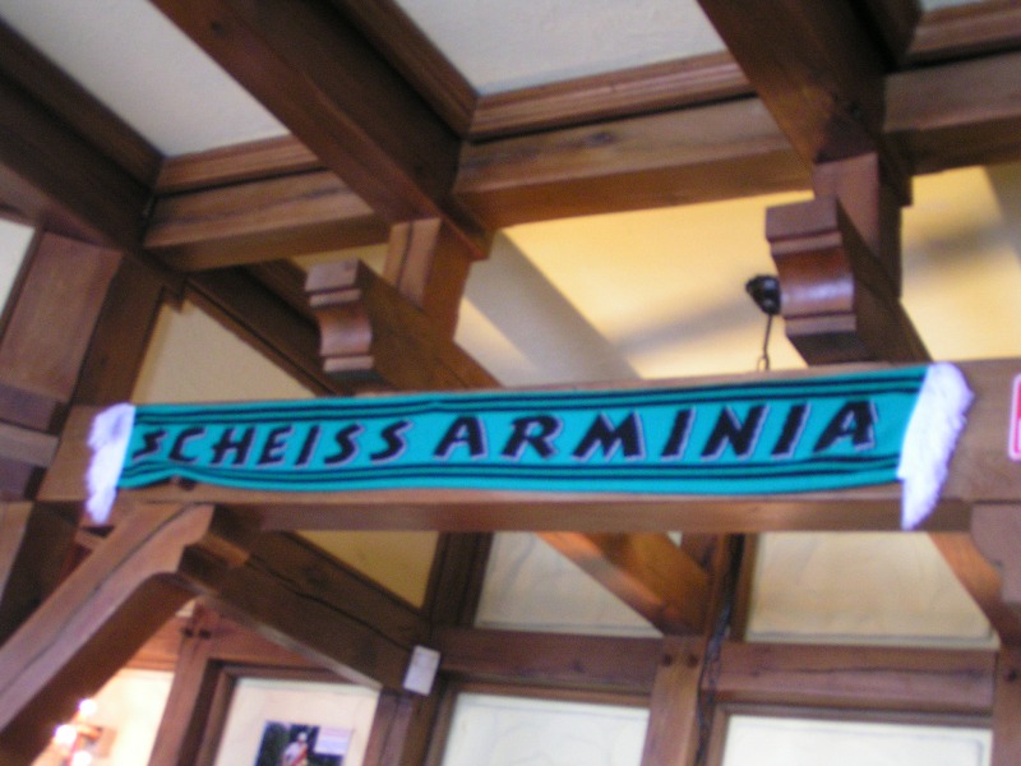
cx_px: 510
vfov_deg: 30.9
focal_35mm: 47
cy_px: 383
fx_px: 1386
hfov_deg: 40.4
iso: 200
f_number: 2.8
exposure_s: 1/2
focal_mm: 7.3
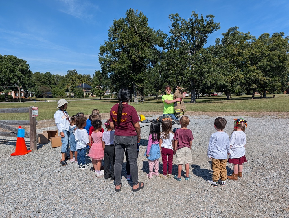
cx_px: 144
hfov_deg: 71.5
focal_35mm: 24
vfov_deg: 56.9
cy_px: 109
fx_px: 201
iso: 26
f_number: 1.68
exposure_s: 1/2252
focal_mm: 6.9
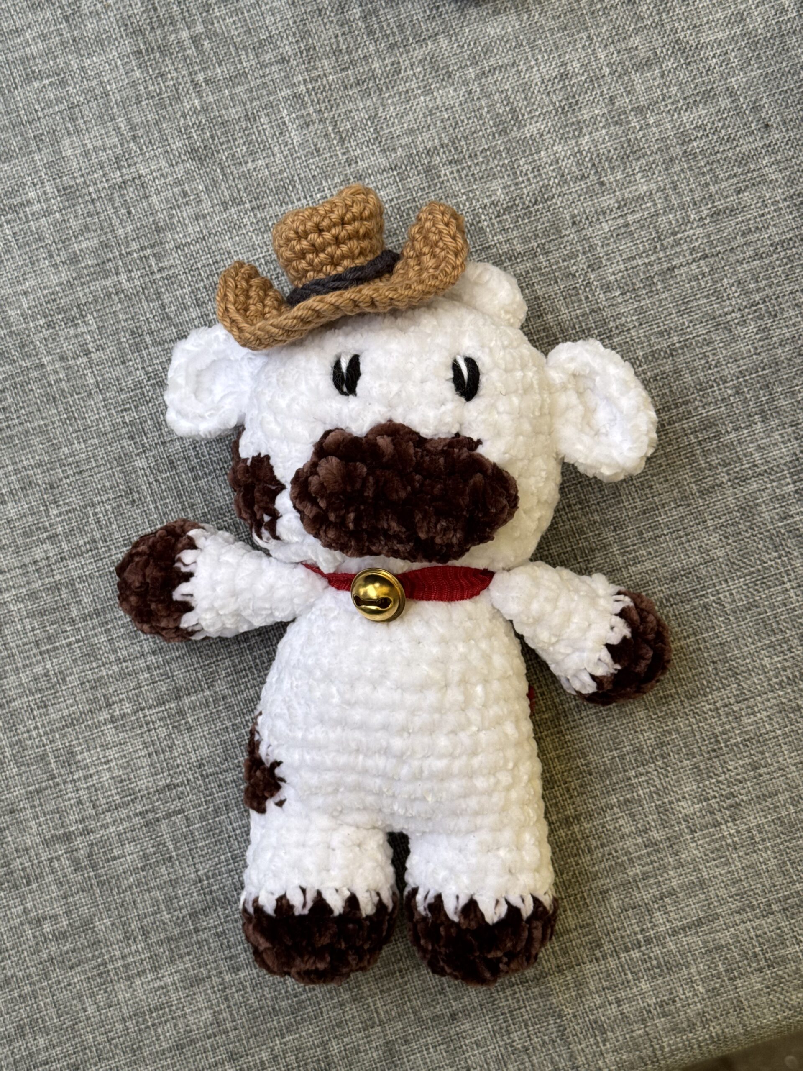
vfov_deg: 39.7
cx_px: 402
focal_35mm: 48
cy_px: 536
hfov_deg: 30.3
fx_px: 1485
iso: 64
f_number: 1.78
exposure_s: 1/1172
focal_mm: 6.76
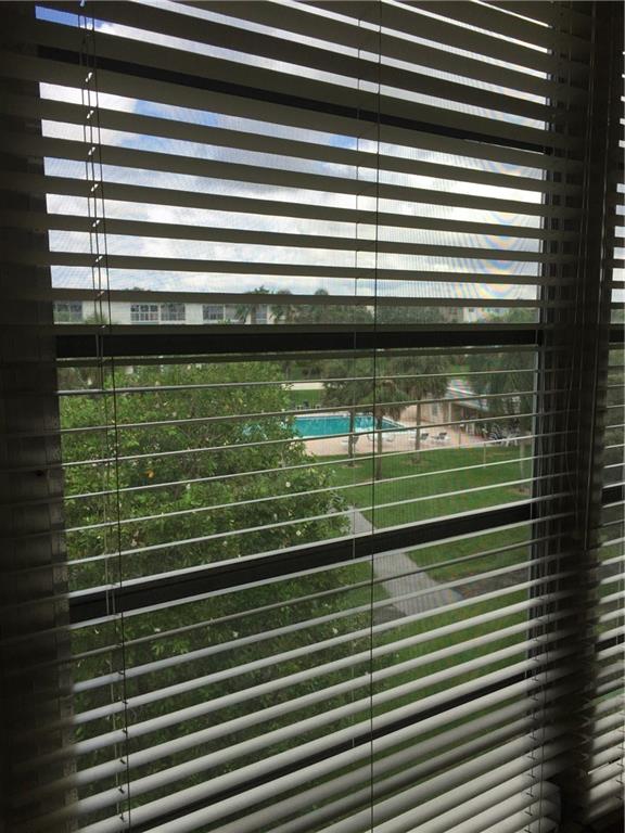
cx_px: 312
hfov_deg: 48.2
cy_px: 416
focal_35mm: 29
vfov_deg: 61.7
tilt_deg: -6.6
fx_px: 698
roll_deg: +1.6
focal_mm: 4.15
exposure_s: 1/760
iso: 32
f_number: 2.2
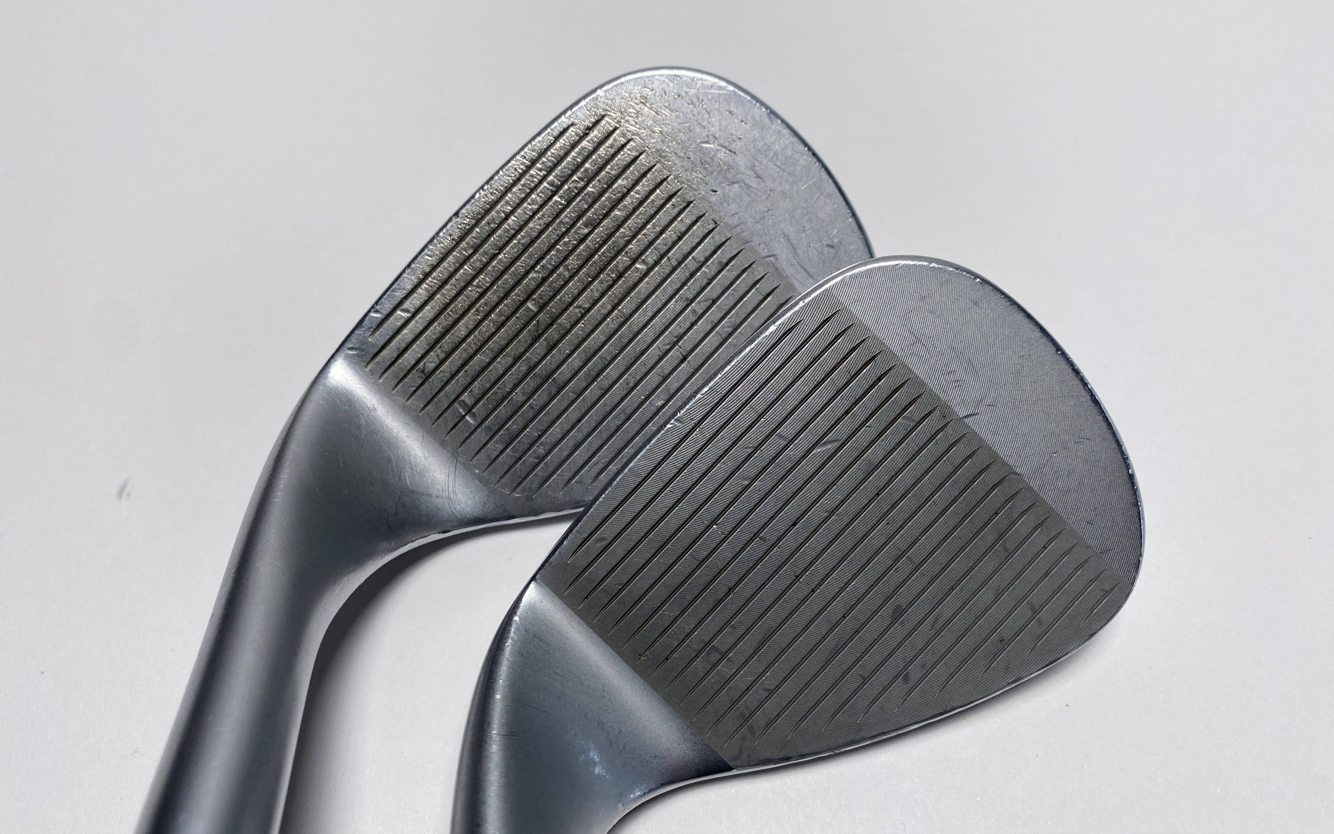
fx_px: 1018
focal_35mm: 28
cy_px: 427
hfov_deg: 66.5
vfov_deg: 44.5
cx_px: 666
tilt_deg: -59.3
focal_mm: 4.25
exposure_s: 1/529
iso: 32
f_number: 1.8
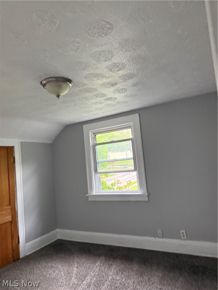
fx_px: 202
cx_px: 109
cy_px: 145
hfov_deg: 56.8
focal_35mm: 24
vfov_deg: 71.6
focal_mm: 6.76
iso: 200
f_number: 1.78
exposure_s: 1/76
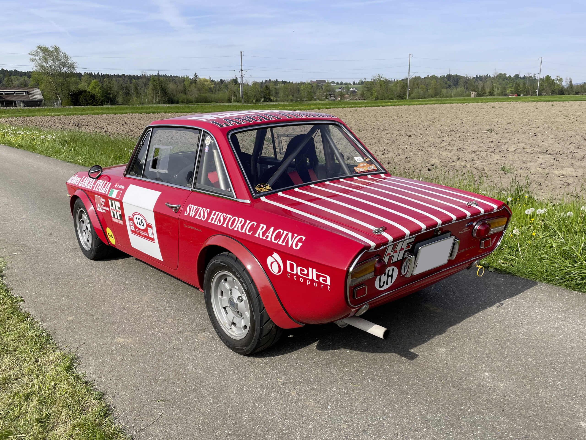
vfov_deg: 53.1
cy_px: 220
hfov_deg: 67.3
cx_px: 293
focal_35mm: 26
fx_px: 440
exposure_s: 1/3300
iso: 32
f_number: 1.6
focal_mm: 4.2
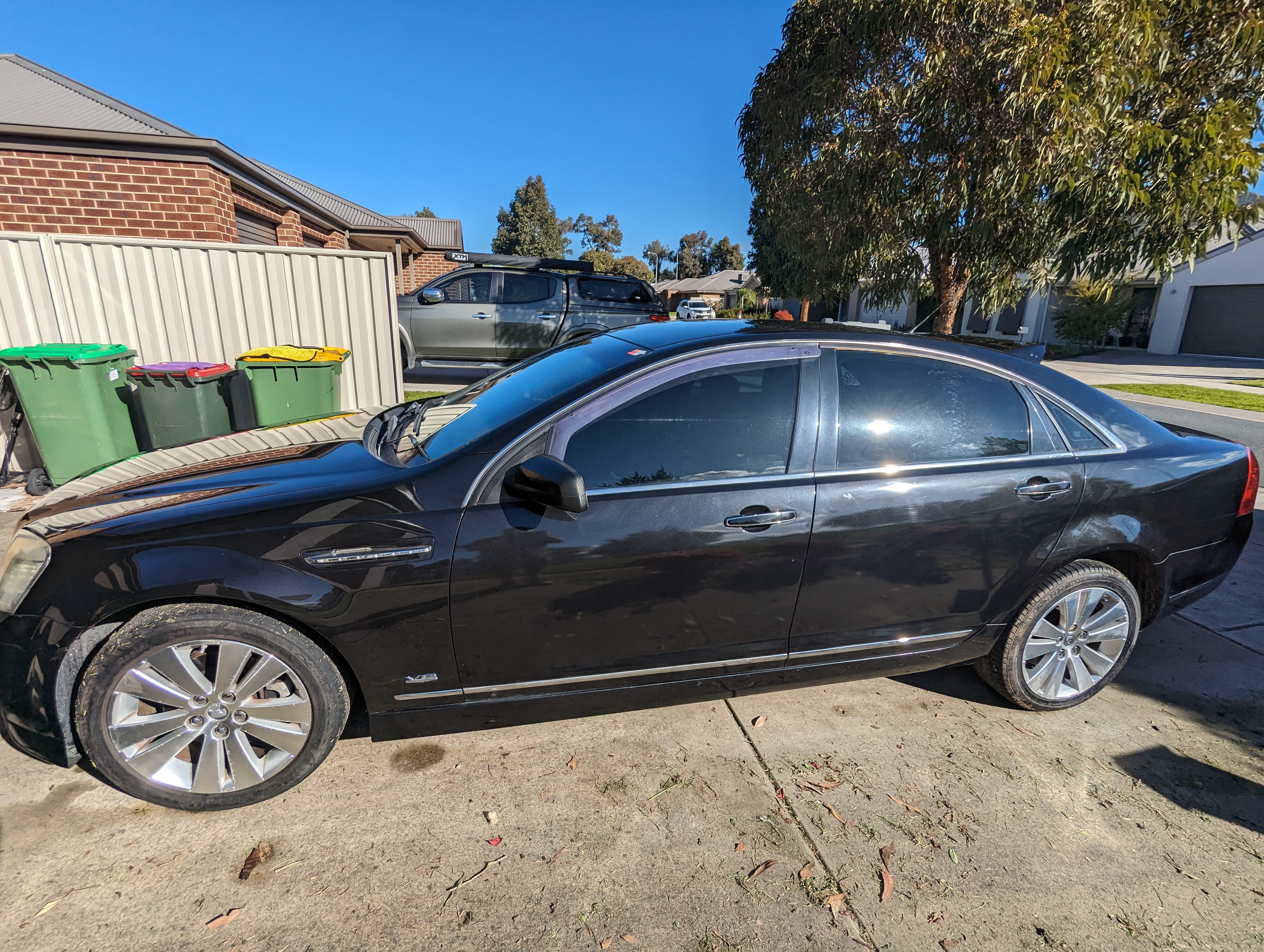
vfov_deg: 78.2
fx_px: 585
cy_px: 476
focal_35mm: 16
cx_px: 632
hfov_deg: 94.4
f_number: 2.2
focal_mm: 2.35
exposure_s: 1/1976
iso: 43
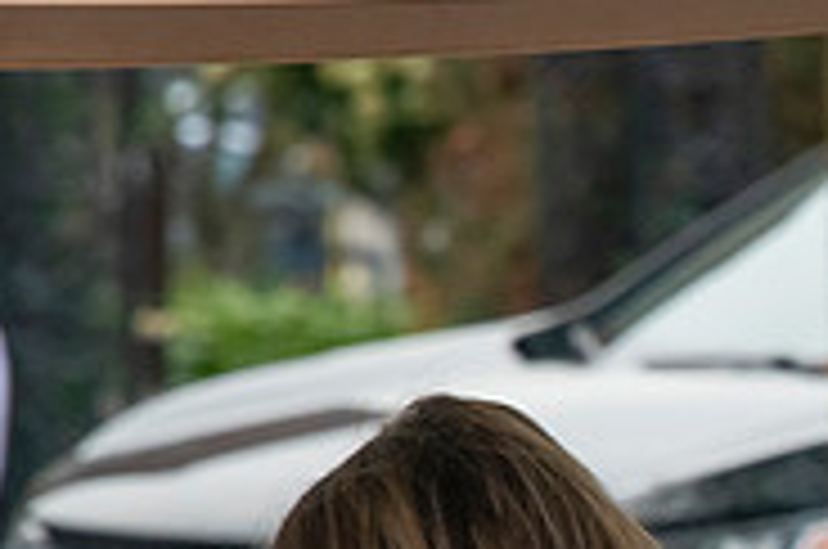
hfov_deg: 2.6
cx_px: 1188
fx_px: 18138
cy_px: 583
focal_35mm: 790
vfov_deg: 1.7
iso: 3200
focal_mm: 250
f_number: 11
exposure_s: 1/320
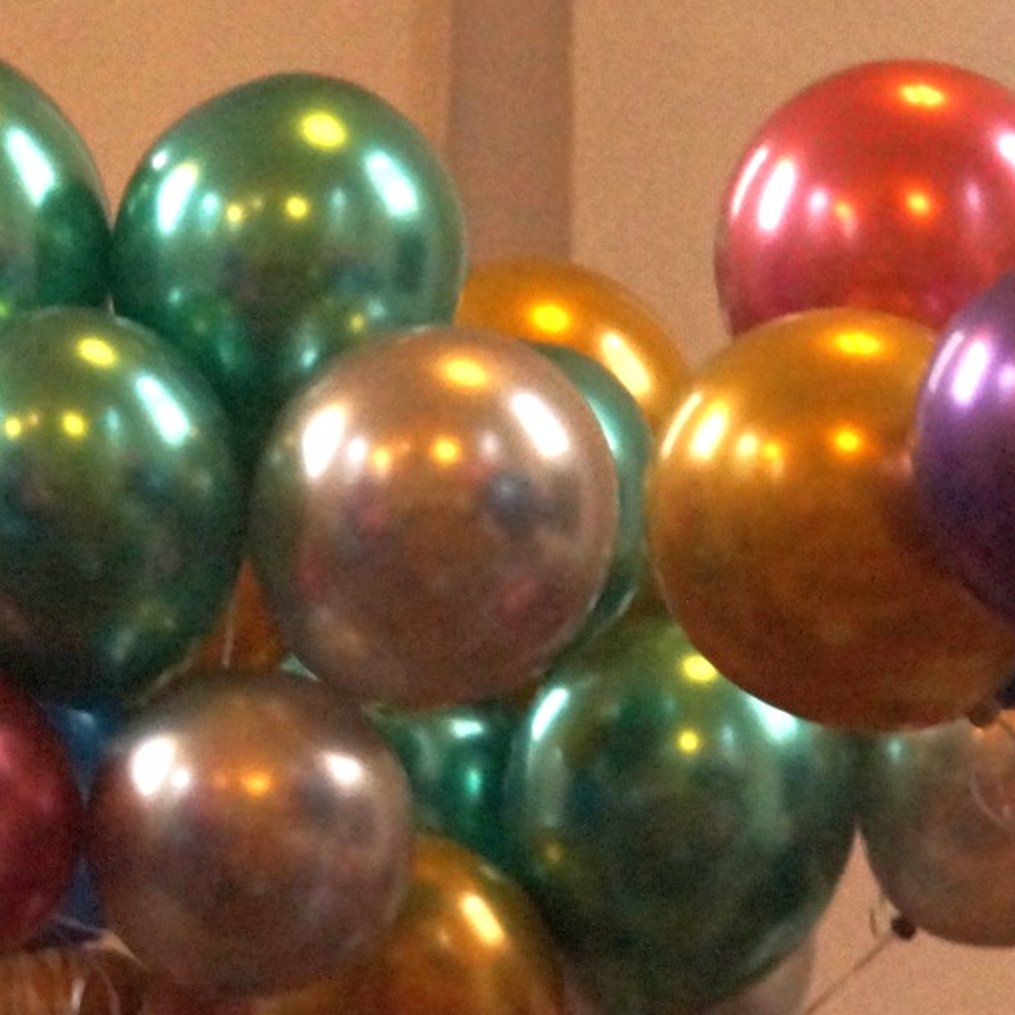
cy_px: 712
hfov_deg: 4.9
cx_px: 128
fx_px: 11963
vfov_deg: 4.9
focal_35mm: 361
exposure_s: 1/125
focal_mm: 75
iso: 3200
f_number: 5
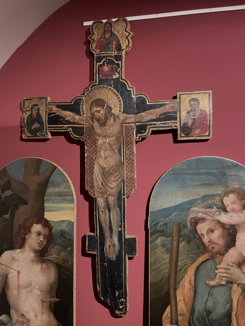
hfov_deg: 53.1
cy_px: 163
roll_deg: +0.6
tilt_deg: -1.2
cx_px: 122
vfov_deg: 67.3
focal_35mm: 26
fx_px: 245
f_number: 1.6
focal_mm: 4.2
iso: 100
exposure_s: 1/50
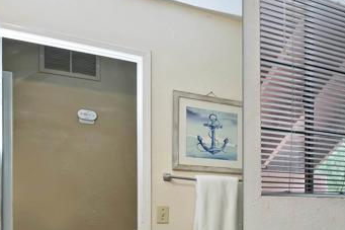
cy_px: 205
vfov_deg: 30.5
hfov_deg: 39.7
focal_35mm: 42
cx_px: 360
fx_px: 402
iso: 500
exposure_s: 1/6
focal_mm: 14
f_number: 10
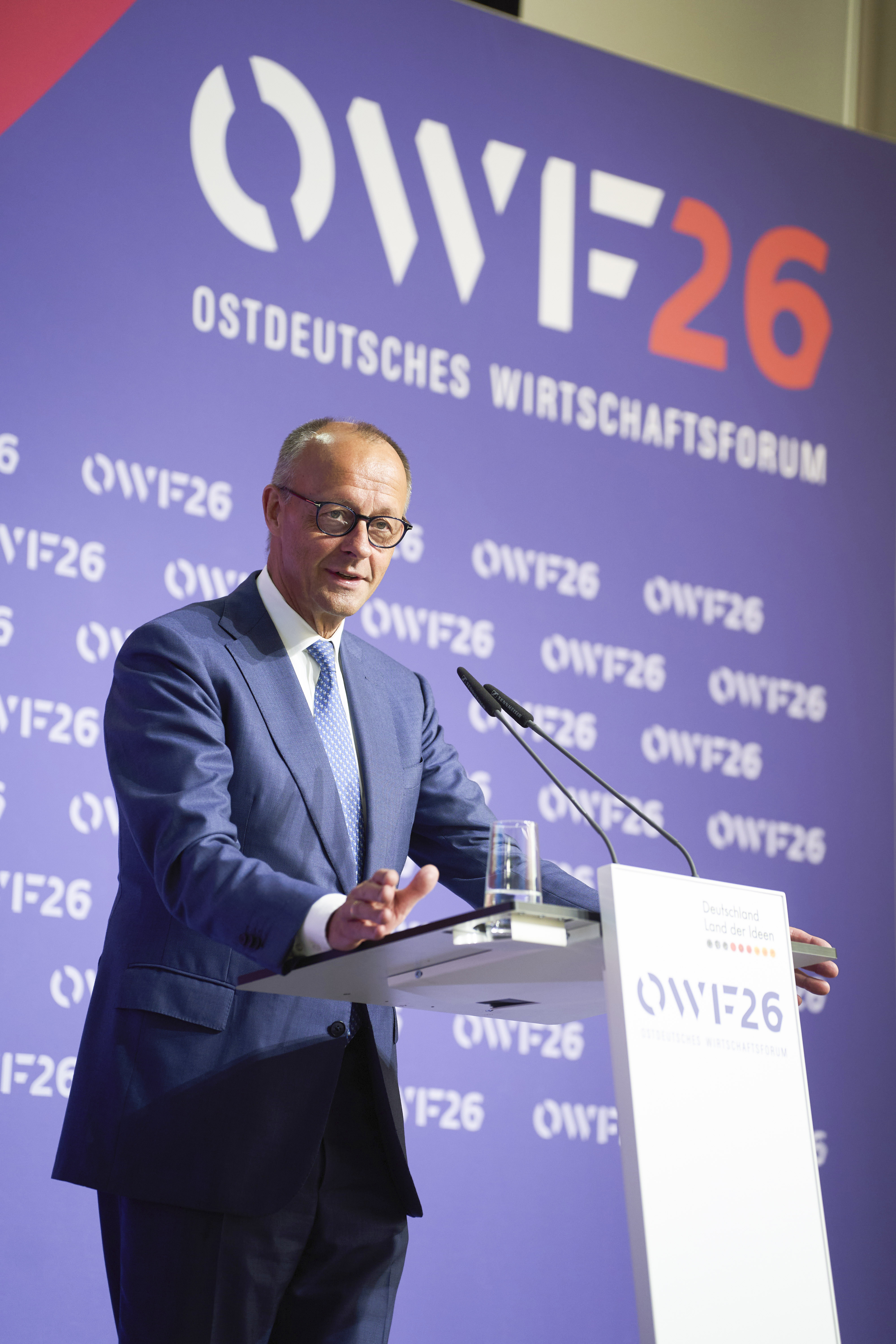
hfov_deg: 12.1
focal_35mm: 113
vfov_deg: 18.1
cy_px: 672
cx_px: 448
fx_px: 4218
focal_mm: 113
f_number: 2.8
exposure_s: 1/250
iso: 500
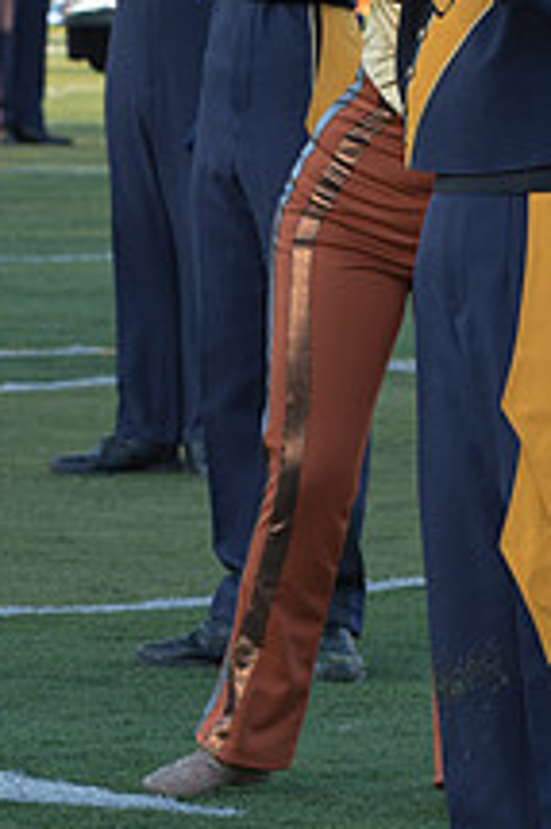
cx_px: 427
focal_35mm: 445
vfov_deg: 4.6
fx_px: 10232
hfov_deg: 3.1
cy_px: 216
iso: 640
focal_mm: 116
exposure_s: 1/250
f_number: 8
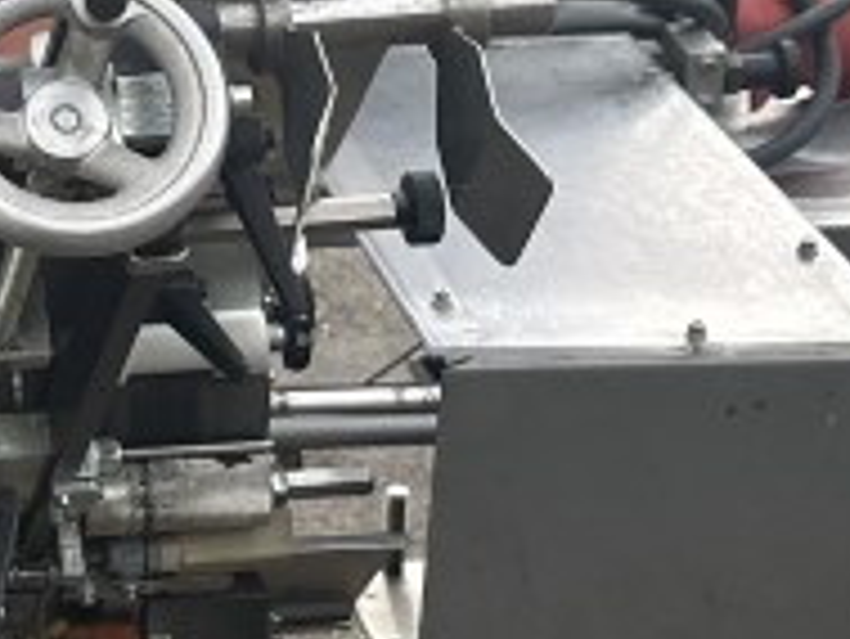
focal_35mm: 130
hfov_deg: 14.4
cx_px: -306
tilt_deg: -24.2
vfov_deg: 11.4
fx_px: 3194
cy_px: 392
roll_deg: +0.2
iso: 80
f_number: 1.78
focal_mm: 6.86
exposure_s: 1/1050
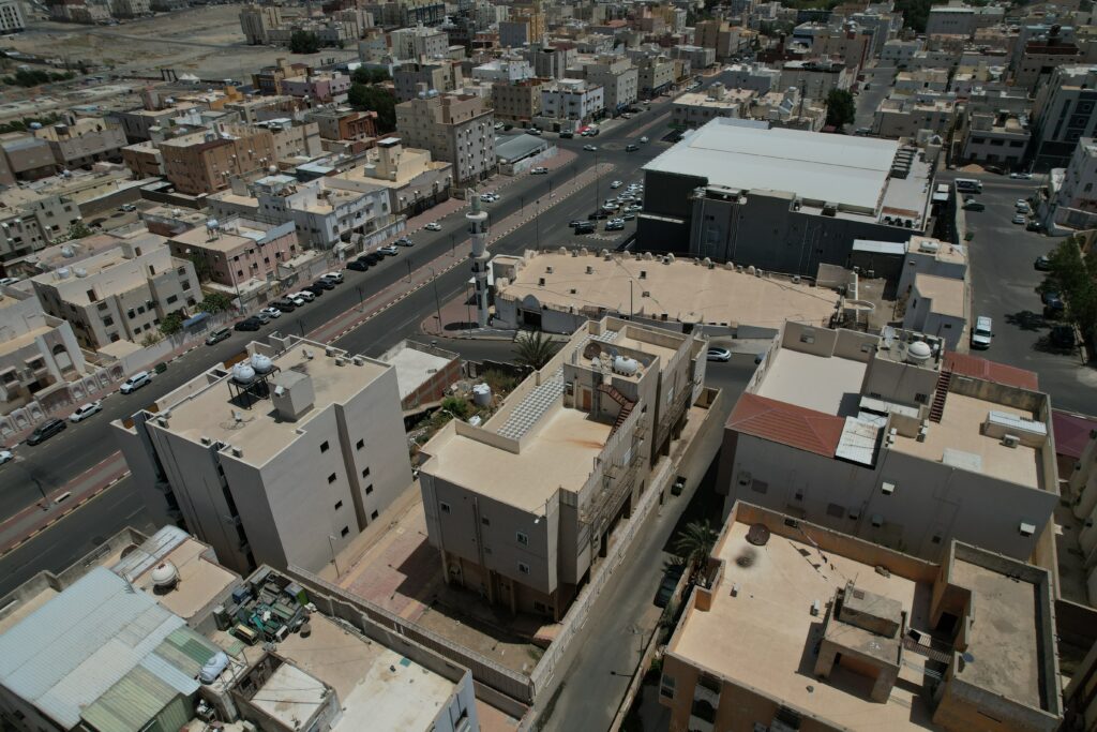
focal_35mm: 22
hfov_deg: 78.6
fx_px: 670
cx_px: 548
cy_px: 366
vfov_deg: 57.2
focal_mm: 8.38
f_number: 2.8
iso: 110
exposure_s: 1/8000
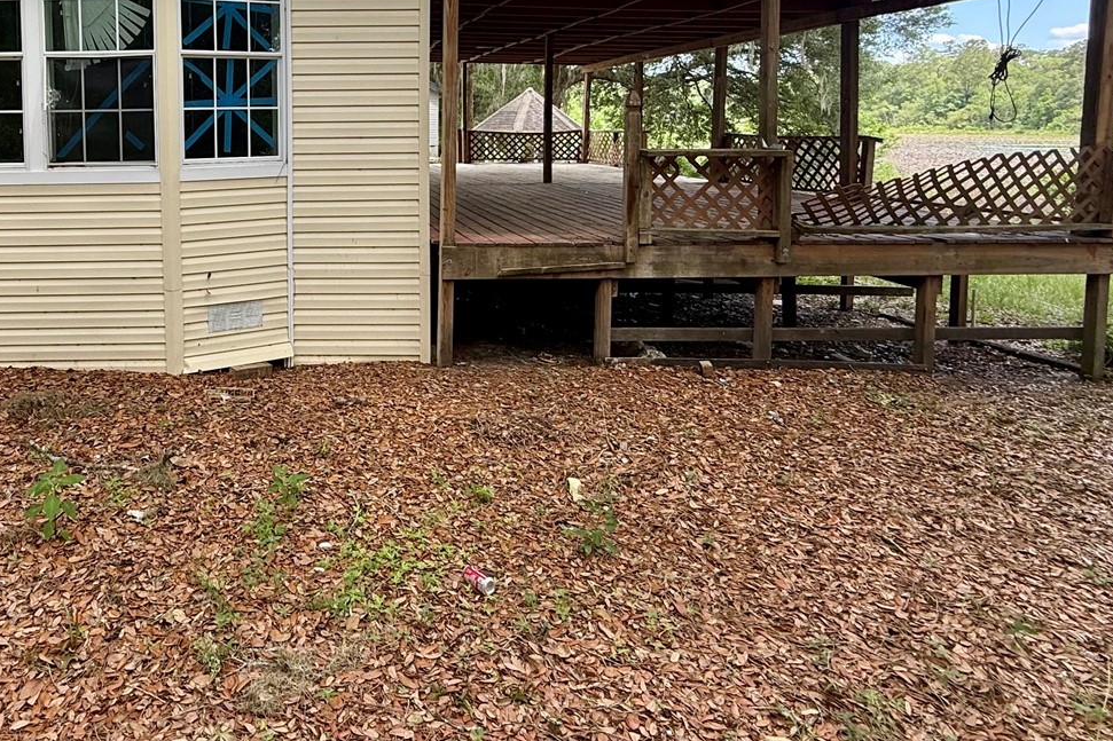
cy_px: 164
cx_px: 305
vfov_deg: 50.4
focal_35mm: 24
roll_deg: -0.2
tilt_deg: -3.2
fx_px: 742
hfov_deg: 69.8
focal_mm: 2.22
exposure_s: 1/168
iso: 50
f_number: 2.2
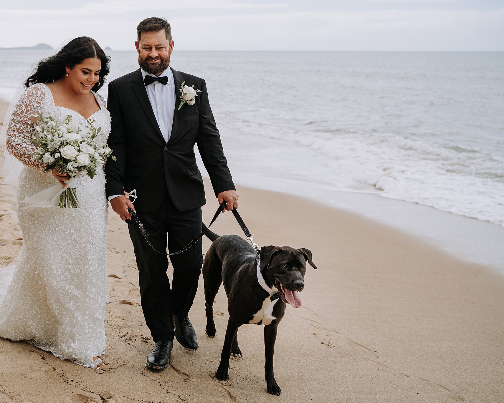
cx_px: 155
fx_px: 716
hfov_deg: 38.2
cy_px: 178
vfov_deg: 31.4
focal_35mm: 48
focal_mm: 35
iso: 160
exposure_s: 1/2000
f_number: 2.8
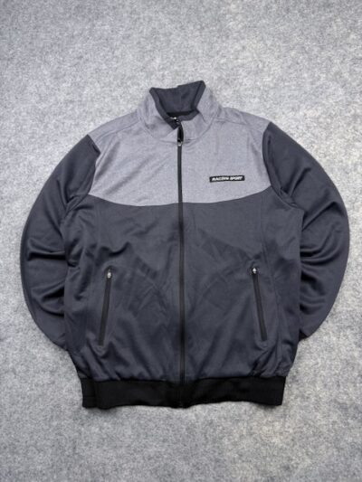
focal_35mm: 24
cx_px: 181
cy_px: 241
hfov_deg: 56.8
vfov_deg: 71.6
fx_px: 335
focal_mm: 6.76
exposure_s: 1/100
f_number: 1.78
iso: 80
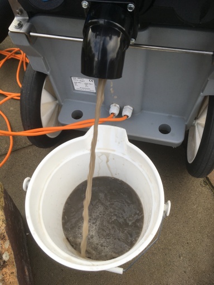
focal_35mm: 29
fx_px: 239
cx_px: 107
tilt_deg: -60.4
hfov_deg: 48.2
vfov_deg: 61.7
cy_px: 142
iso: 25
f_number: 2.2
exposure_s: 1/187
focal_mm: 4.15
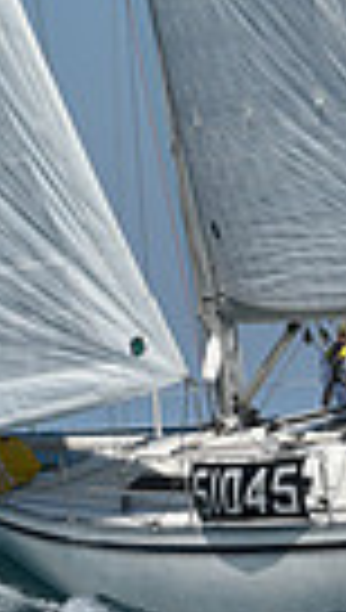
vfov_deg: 6.8
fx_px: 5064
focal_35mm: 312
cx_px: 209
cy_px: -405
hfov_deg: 3.9
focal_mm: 70
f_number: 8
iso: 250
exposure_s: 1/1600
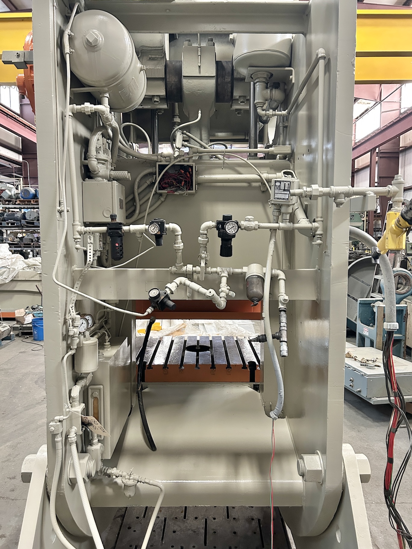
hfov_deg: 53.1
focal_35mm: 26
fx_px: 413
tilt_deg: -4.0
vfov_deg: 67.3
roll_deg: +0.3
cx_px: 206
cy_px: 274
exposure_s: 1/60
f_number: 1.5
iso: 400
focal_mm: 5.7
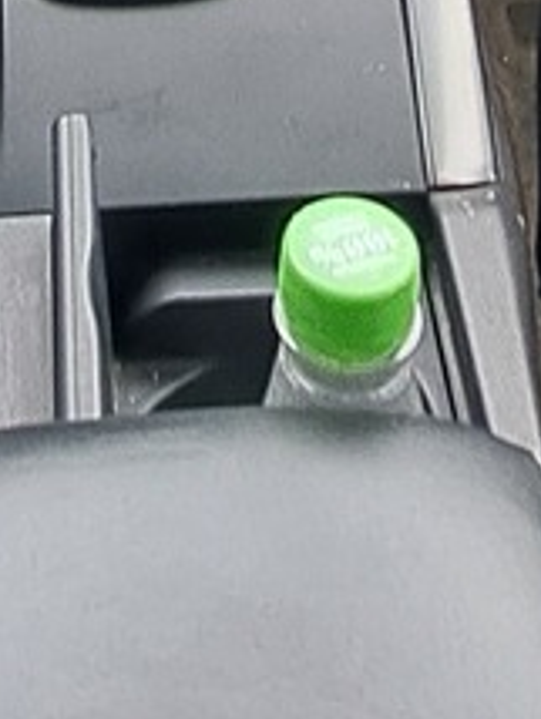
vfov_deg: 13.8
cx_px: 121
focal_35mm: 97
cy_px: -1045
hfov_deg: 15.2
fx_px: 2017
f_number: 2.2
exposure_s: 1/100
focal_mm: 1.74
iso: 50
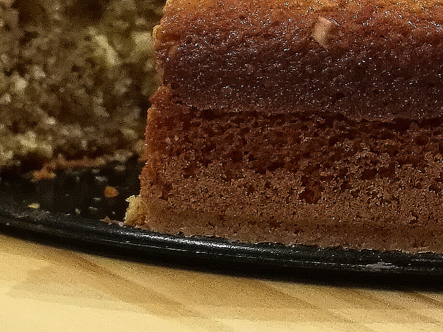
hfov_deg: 17.1
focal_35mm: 115
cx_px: 222
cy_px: 115
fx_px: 1472
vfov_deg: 12.9
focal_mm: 4.5
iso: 400
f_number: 2.2
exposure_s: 1/25
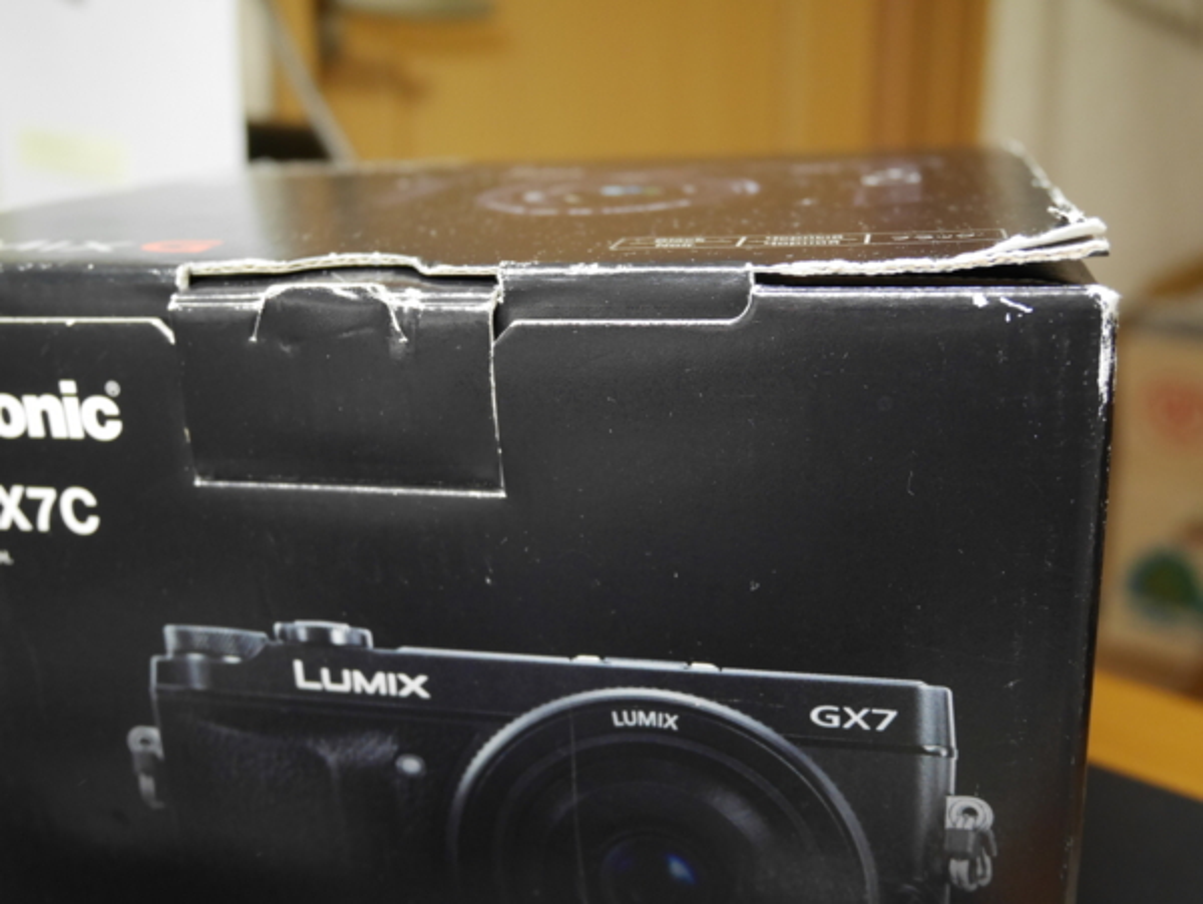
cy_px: 452
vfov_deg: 39.7
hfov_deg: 51.3
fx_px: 1252
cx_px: 602
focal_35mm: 36
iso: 1250
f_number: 4.2
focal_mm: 18
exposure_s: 1/60
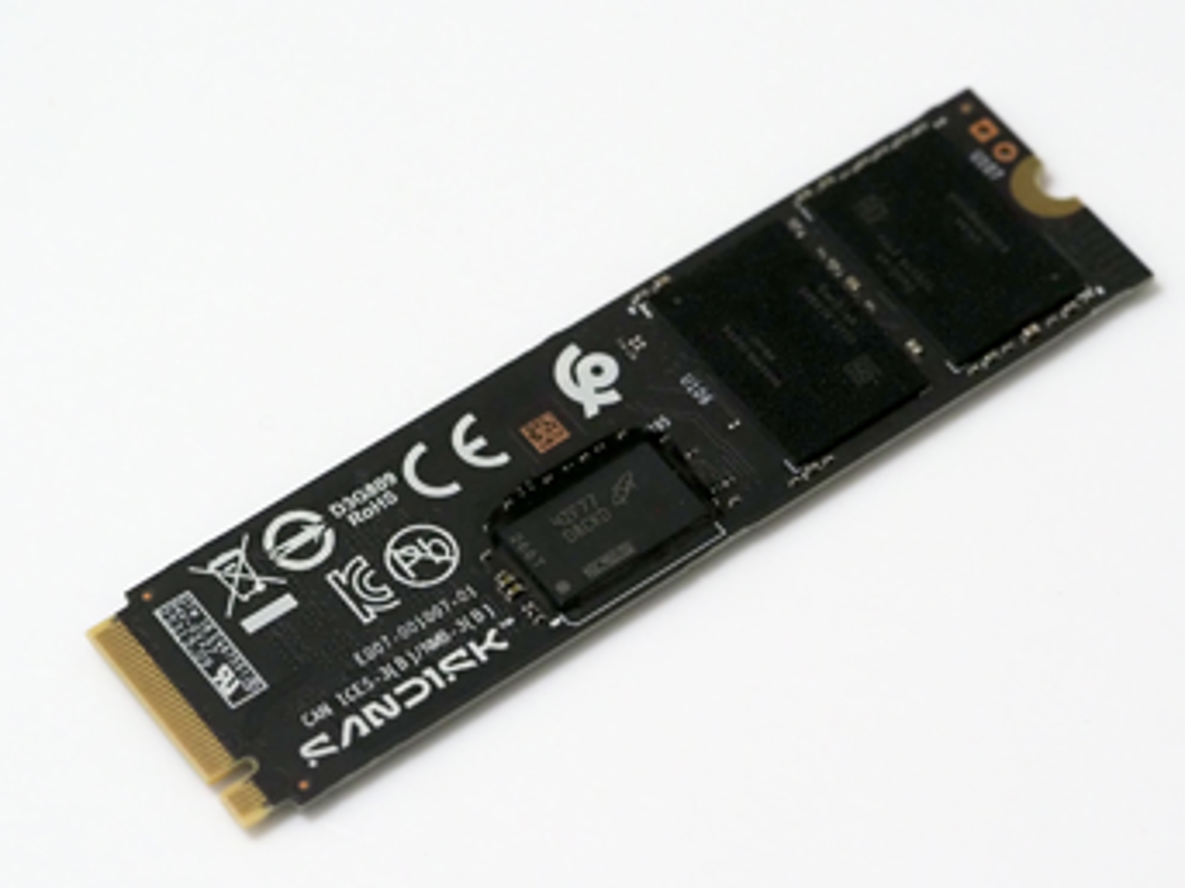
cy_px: 435
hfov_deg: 14.1
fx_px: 4791
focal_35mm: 140
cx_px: 656
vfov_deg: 10.6
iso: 4000
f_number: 5.6
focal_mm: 60
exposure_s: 1/125
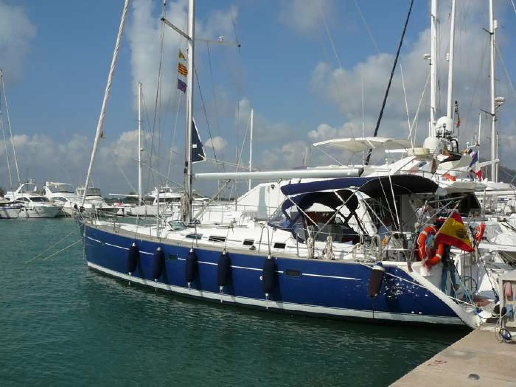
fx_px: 522
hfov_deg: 52.6
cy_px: 194
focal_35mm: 35
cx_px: 258
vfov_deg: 40.7
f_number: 5
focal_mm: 5.2
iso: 80
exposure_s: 1/800
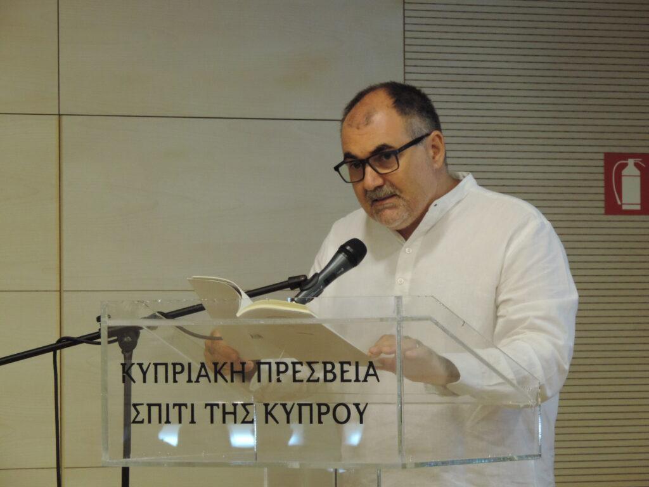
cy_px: 244
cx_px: 324
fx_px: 3750
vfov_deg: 7.4
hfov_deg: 9.9
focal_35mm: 200
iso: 640
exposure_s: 1/30
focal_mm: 35.6
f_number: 4.6
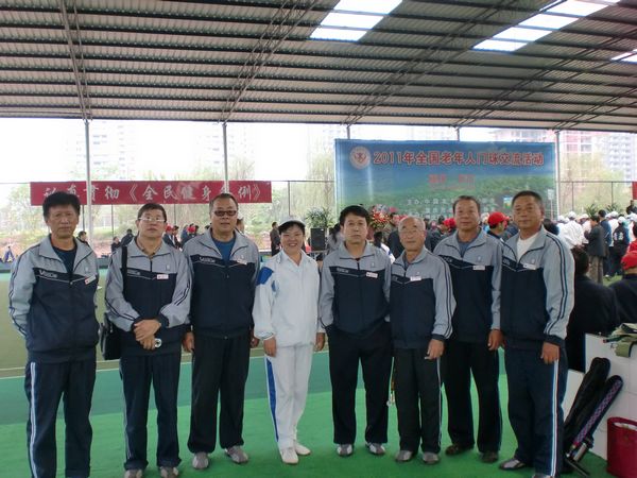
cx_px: 318
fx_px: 644
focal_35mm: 35
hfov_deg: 52.6
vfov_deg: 40.7
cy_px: 239
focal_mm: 6.3
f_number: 3.1
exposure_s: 1/60
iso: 160
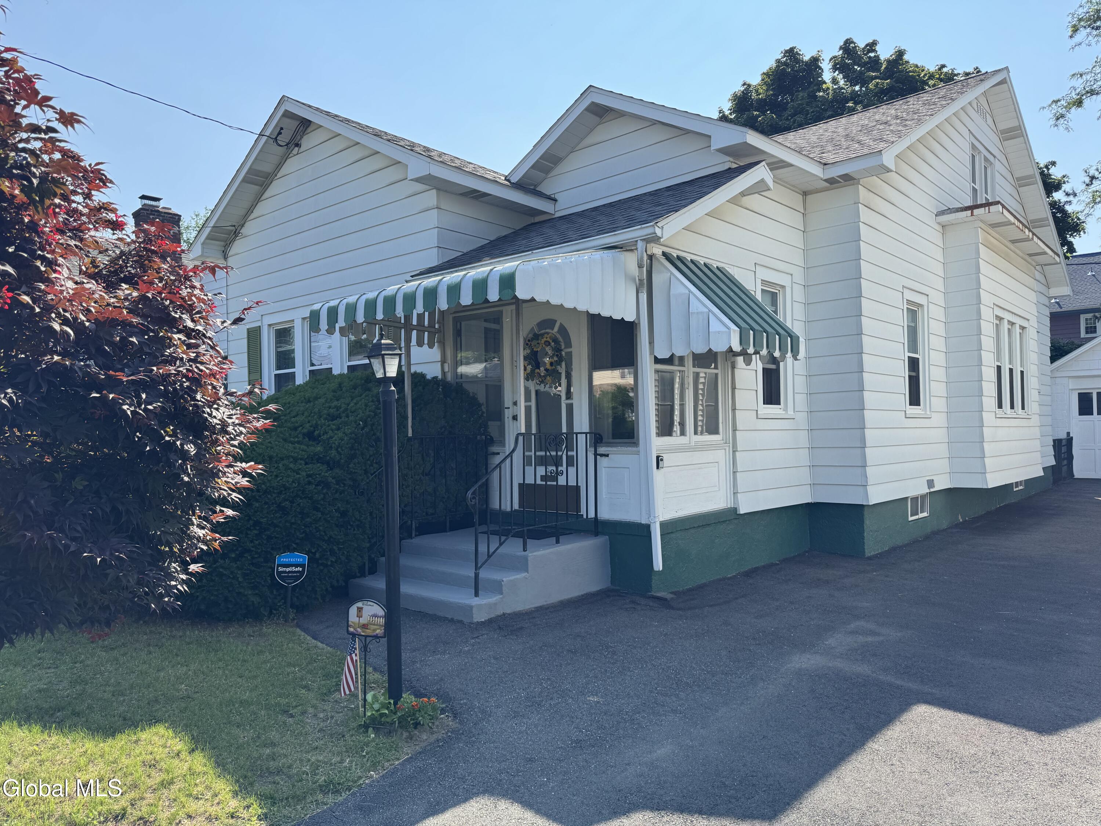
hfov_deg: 71.6
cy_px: 413
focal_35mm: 24
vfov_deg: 56.8
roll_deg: +0.8
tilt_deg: +1.0
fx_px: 763
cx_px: 550
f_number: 1.78
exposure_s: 1/1980
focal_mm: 6.76
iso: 80
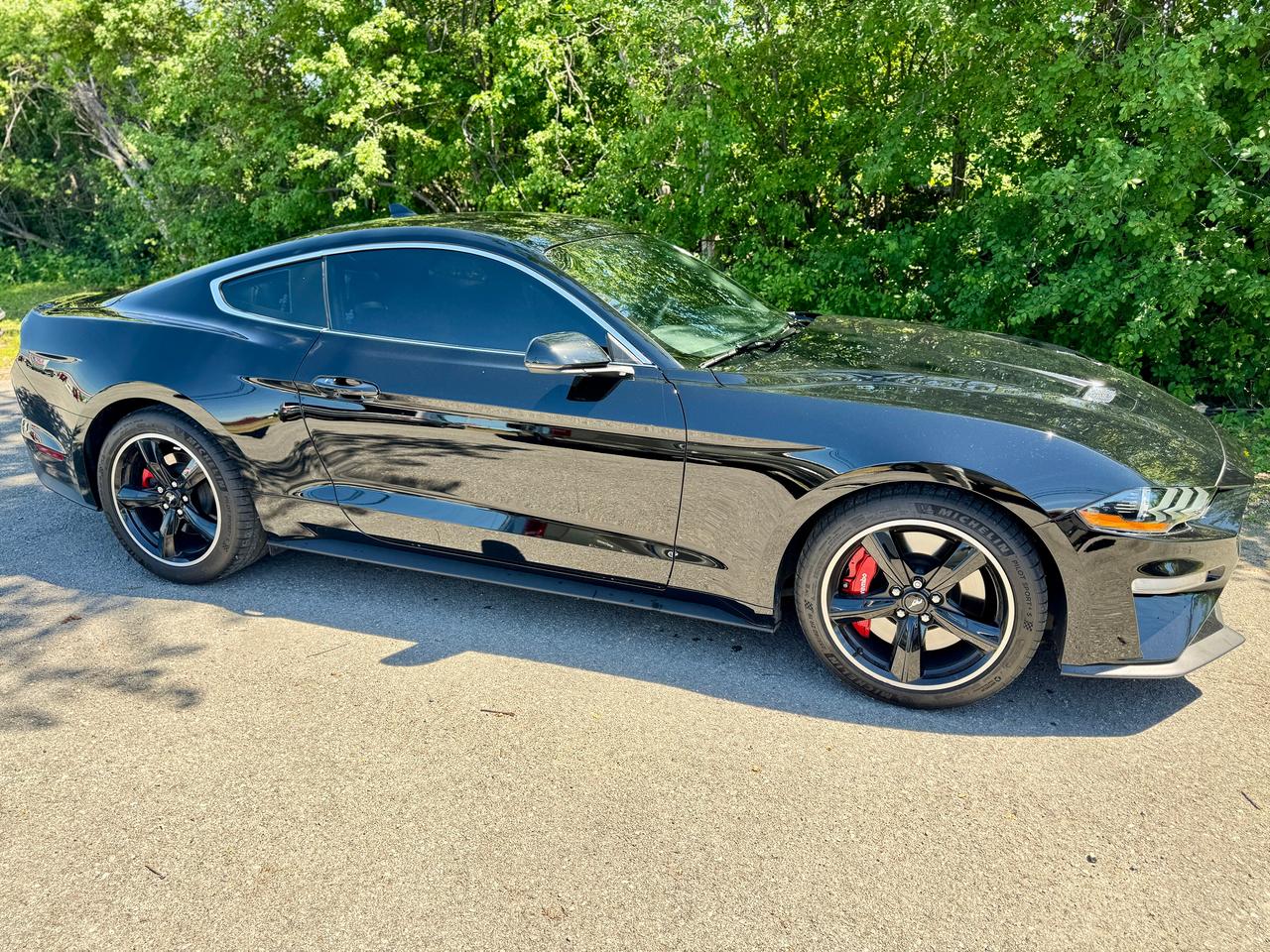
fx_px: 881
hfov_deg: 71.6
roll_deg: +0.7
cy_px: 476
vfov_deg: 56.8
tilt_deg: -20.5
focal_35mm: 24
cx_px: 635
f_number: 1.78
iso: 80
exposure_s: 1/296
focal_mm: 6.76
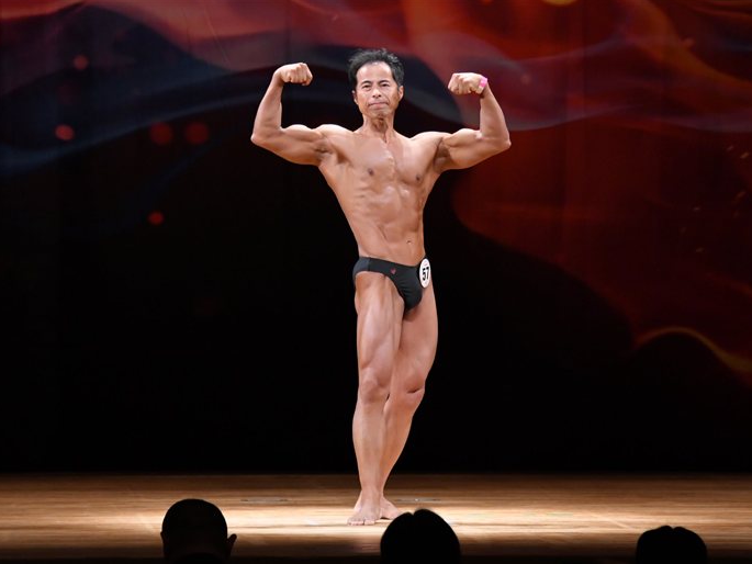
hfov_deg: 7.6
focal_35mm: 261
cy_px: 282
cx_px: 366
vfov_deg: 5.7
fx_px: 5671
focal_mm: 160
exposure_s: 1/400
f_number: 5.6
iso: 4000
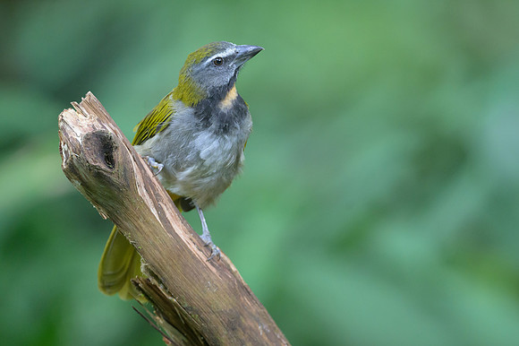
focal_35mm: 779
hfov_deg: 2.6
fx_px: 11229
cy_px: 119
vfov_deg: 1.8
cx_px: 231
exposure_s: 1/200
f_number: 5.6
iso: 3200
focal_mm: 500
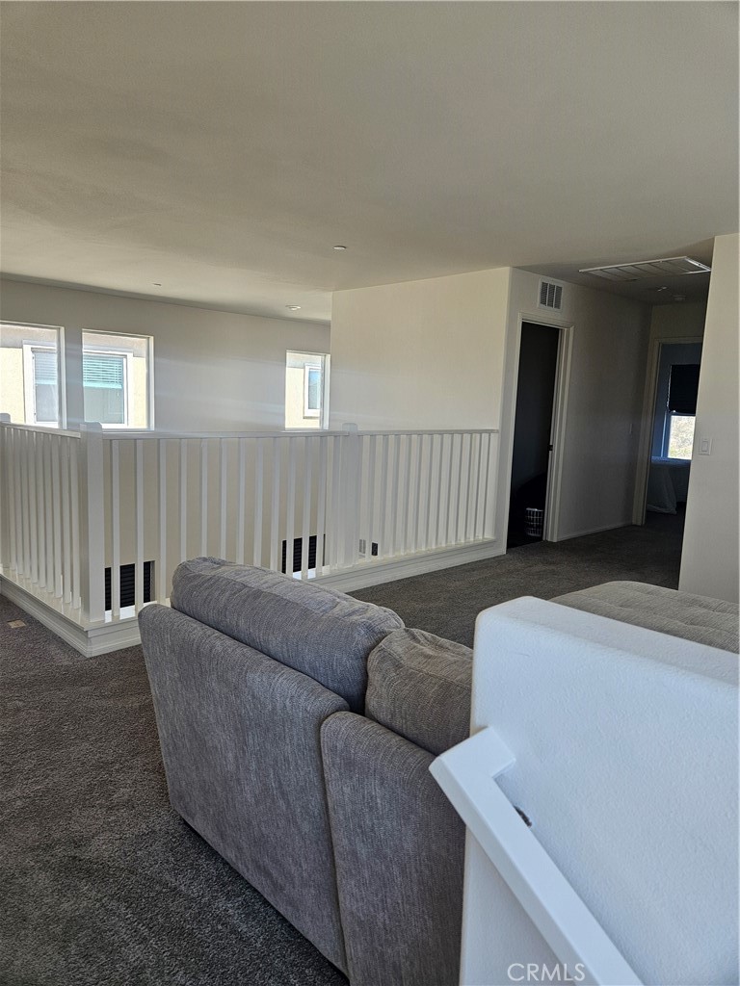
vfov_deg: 73.9
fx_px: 656
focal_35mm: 23
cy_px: 493
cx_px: 370
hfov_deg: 58.9
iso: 64
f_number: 1.8
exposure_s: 1/180
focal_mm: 5.4
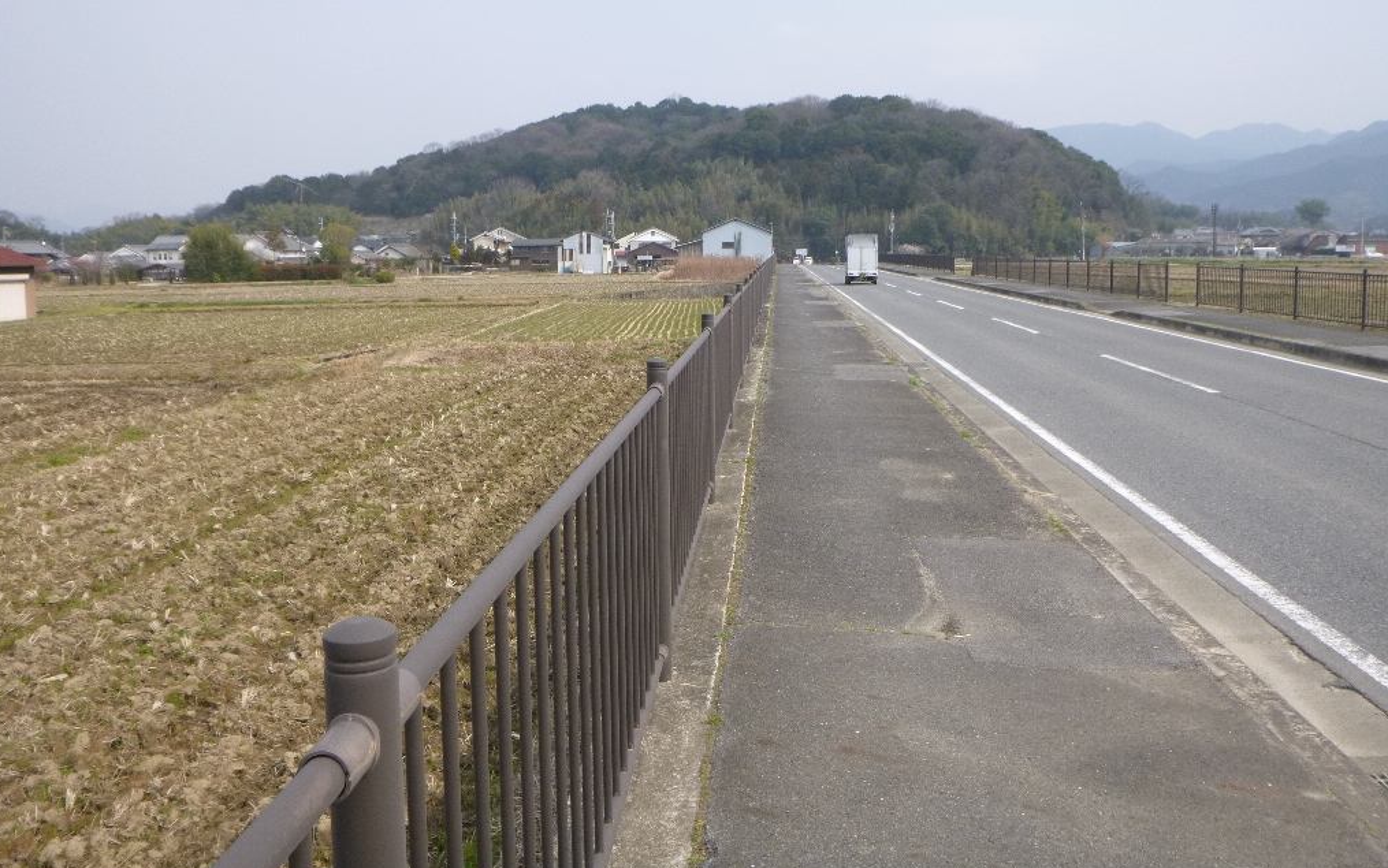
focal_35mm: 31
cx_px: 691
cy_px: 360
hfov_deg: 61.2
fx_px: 1173
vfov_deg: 40.5
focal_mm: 5.2
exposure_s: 1/400
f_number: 4.1
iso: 100
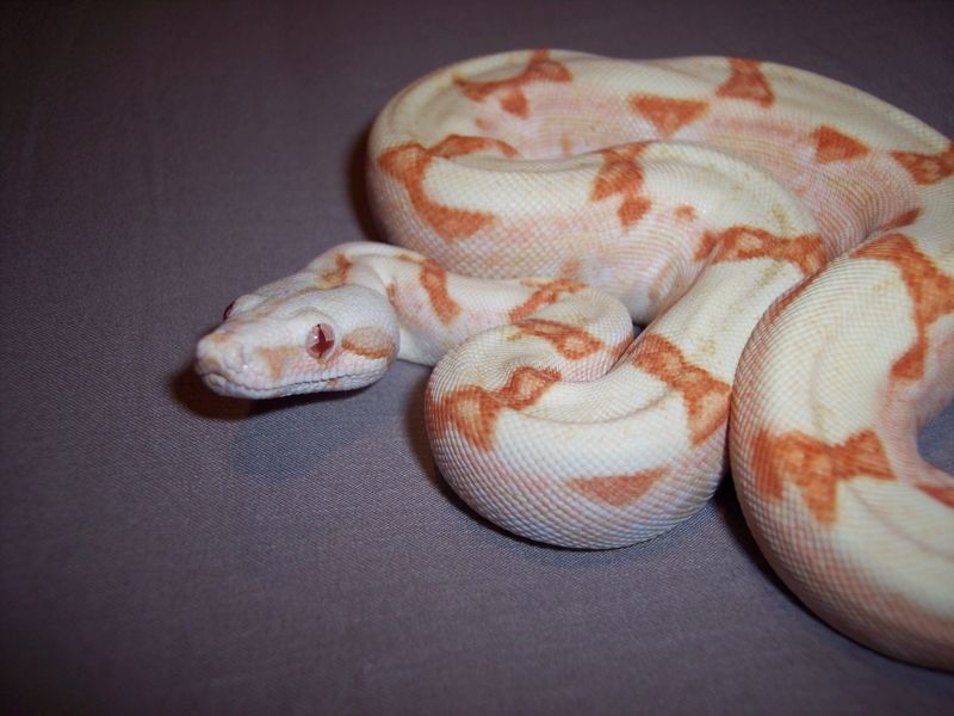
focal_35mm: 39
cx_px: 477
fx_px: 1075
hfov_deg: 47.9
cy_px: 358
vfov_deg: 36.8
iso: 100
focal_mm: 8
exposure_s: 1/60
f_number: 2.8
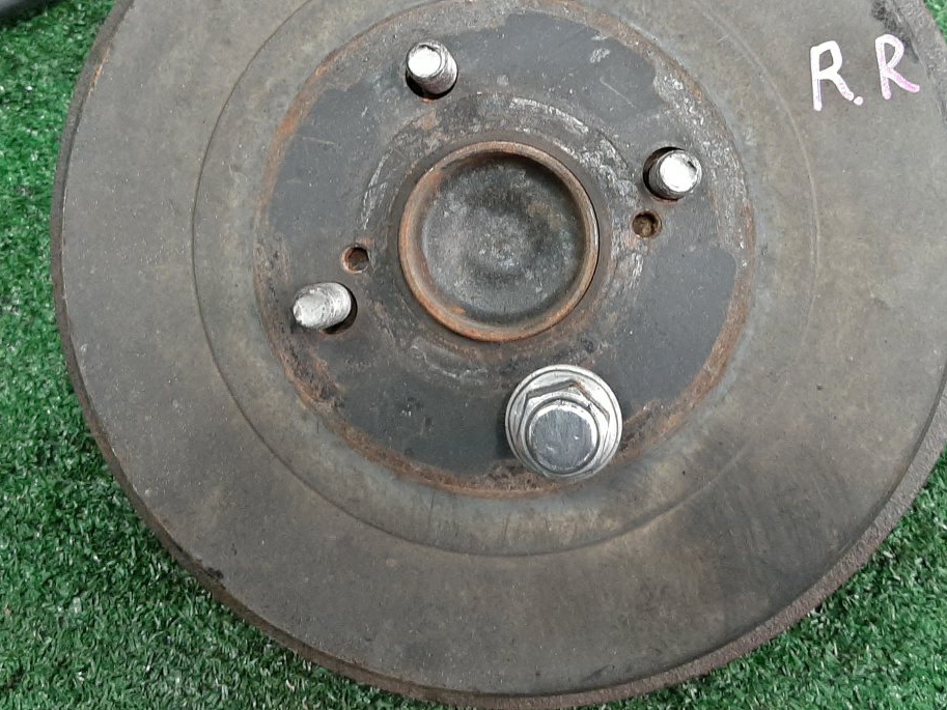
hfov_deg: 45.8
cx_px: 469
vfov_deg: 34.3
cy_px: 163
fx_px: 1122
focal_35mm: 41
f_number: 1.7
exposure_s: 1/50
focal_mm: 3.93
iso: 225
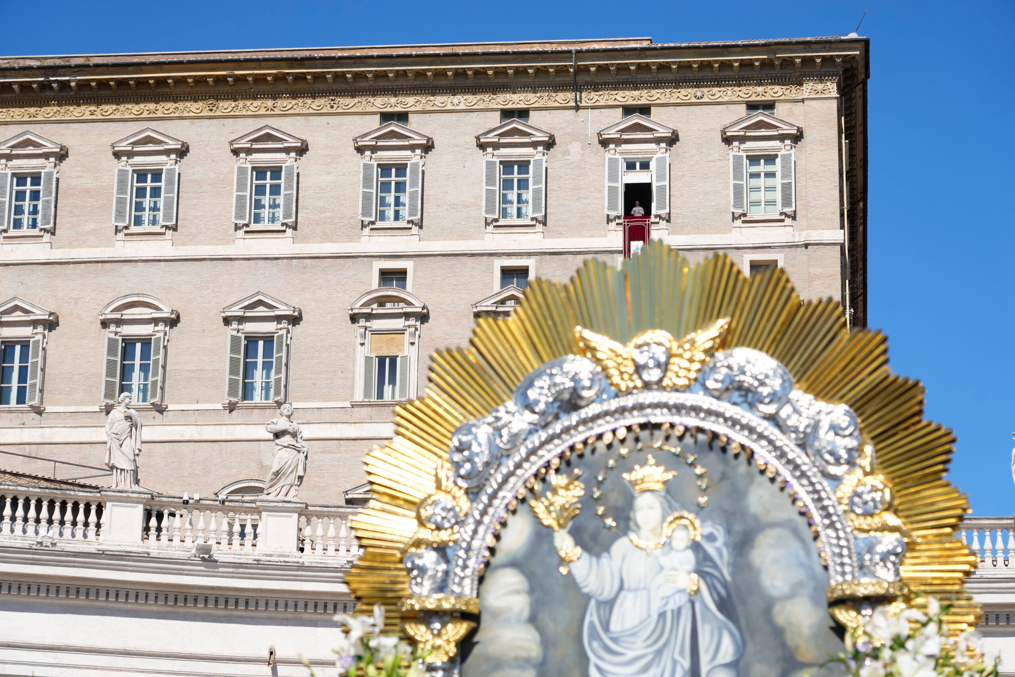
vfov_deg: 14.3
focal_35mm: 96
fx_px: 2707
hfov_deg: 21.2
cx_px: 508
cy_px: 338
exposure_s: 1/1600
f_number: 6.3
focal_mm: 96
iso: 320
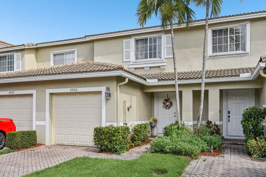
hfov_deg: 62.0
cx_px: 133
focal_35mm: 30
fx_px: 221
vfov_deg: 43.5
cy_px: 88
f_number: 8
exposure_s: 1/2500
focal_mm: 30
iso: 1250
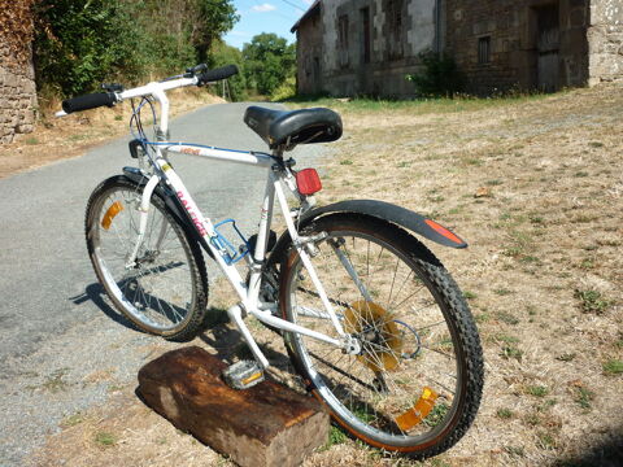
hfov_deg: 55.4
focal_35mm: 33
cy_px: 234
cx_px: 312
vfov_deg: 42.9
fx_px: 594
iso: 80
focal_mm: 5.5
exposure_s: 1/160
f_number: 8
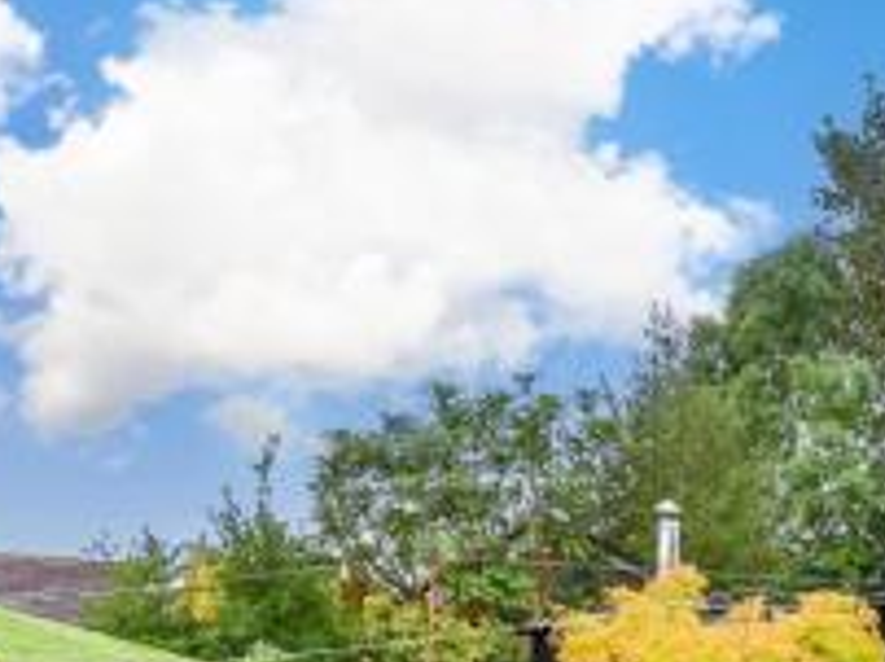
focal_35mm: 34
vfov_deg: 37.1
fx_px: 868
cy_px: 669
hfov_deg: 49.1
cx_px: 771
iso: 320
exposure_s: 1/160
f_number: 8
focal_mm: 10
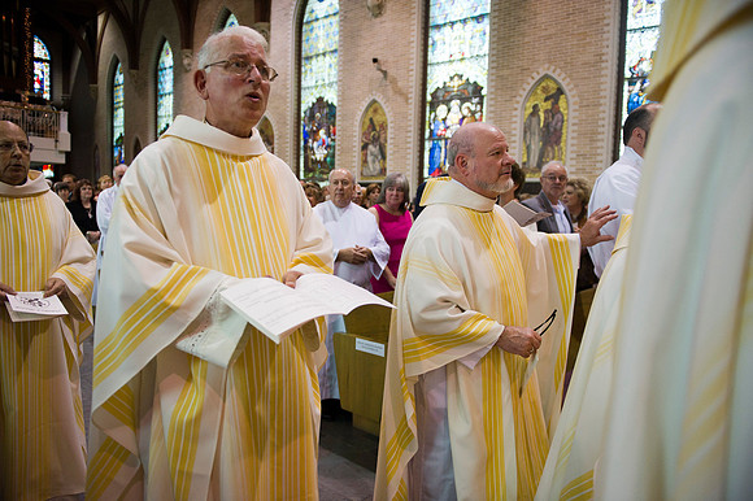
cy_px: 250
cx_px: 376
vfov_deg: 53.1
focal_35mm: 24
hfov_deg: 73.8
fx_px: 502
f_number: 2.8
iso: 2000
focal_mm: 24
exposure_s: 1/320
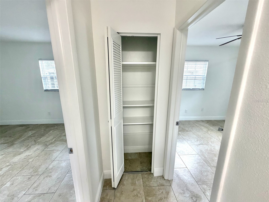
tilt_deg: -12.5
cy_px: 101
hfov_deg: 102.1
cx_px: 134
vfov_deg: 85.7
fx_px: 109
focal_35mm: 14
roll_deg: +0.2
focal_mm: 2.22
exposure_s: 1/60
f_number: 2.2
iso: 250
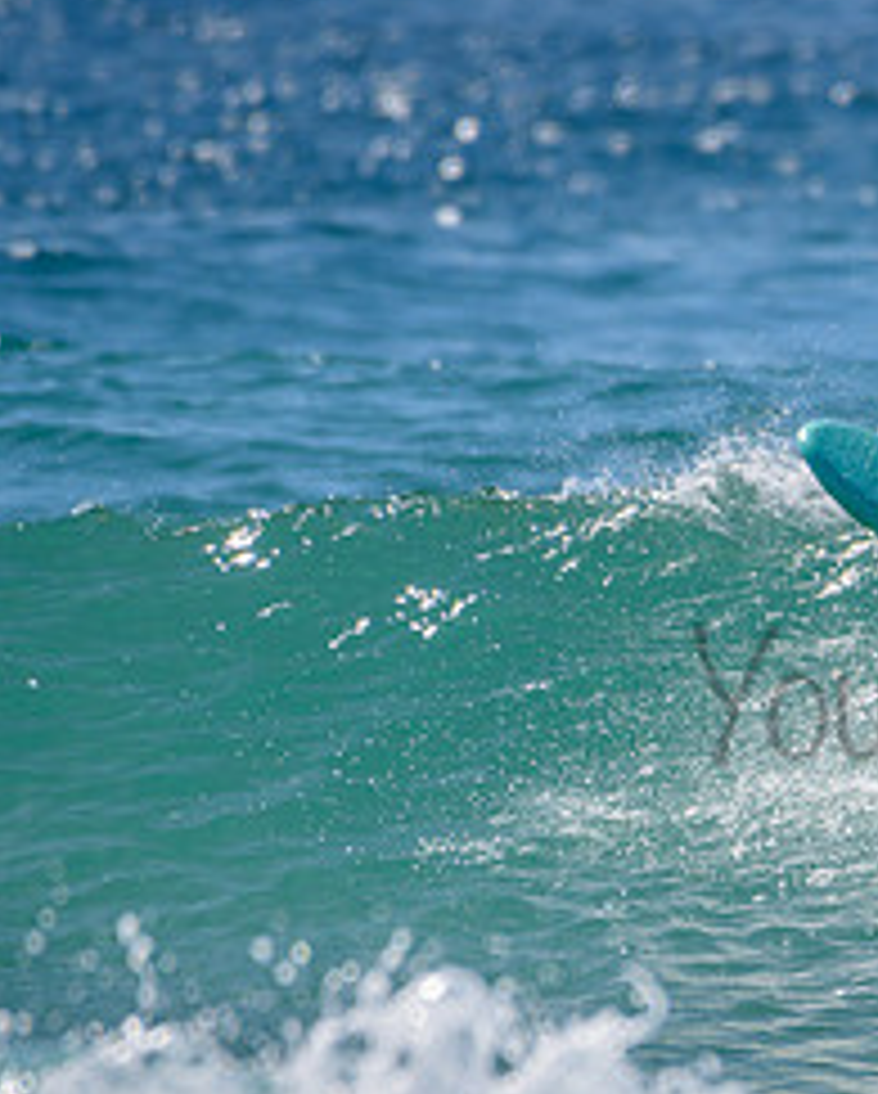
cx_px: 1239
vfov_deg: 1.4
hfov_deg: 1.1
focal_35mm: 1372
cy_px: 623
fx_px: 44481
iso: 100
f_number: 5.6
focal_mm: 500
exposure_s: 1/2000
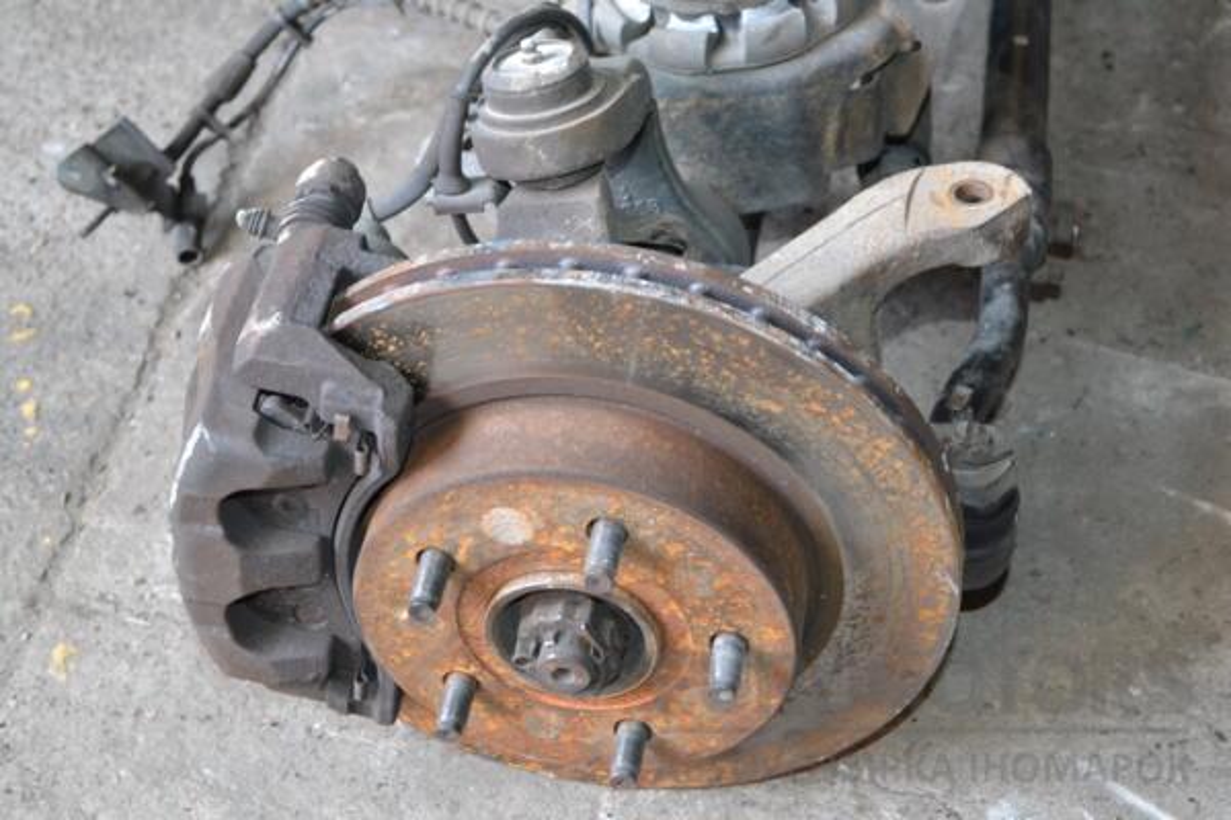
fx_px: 2052
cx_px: 616
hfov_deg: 33.4
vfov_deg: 22.6
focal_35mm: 60
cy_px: 410
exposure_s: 1/100
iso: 3200
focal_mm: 40
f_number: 7.1
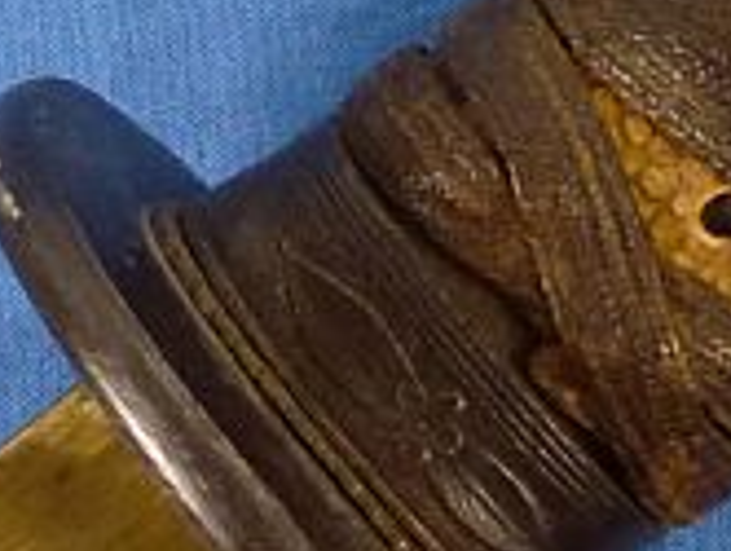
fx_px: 3363
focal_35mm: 159
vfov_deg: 9.1
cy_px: -339
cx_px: 1480
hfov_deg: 11.2
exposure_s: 1/60
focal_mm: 5.9
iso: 250
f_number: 3.6
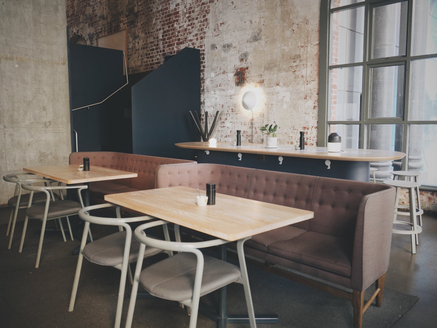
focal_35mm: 29
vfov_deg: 48.2
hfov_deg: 61.7
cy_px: 164
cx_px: 218
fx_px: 366
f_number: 2.1
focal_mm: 13.2
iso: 500
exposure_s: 1/80
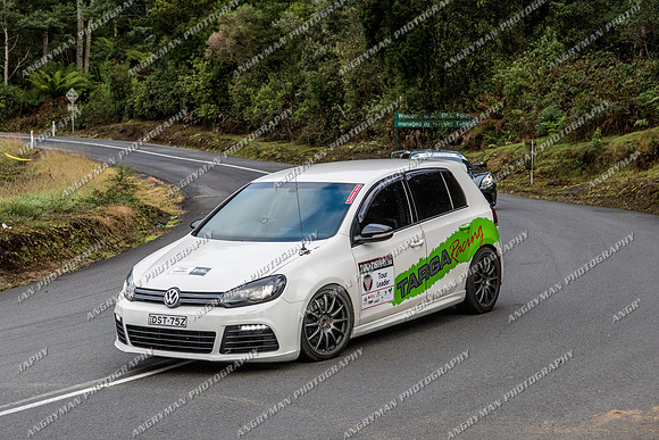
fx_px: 1378
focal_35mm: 75
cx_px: 330
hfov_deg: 26.9
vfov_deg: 18.1
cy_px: 245
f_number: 4
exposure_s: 1/2500
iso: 800
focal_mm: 45
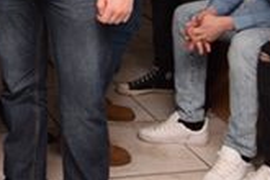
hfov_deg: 18.4
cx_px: -97
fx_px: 765
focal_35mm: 102
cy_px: -110
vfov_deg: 12.6
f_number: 4
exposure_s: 1/60
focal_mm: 14
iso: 100
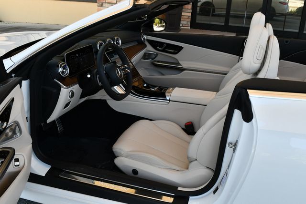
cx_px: 153
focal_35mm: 36
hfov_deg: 53.1
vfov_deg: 36.9
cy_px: 102
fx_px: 306
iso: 220
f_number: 5.6
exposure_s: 1/250
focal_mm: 18
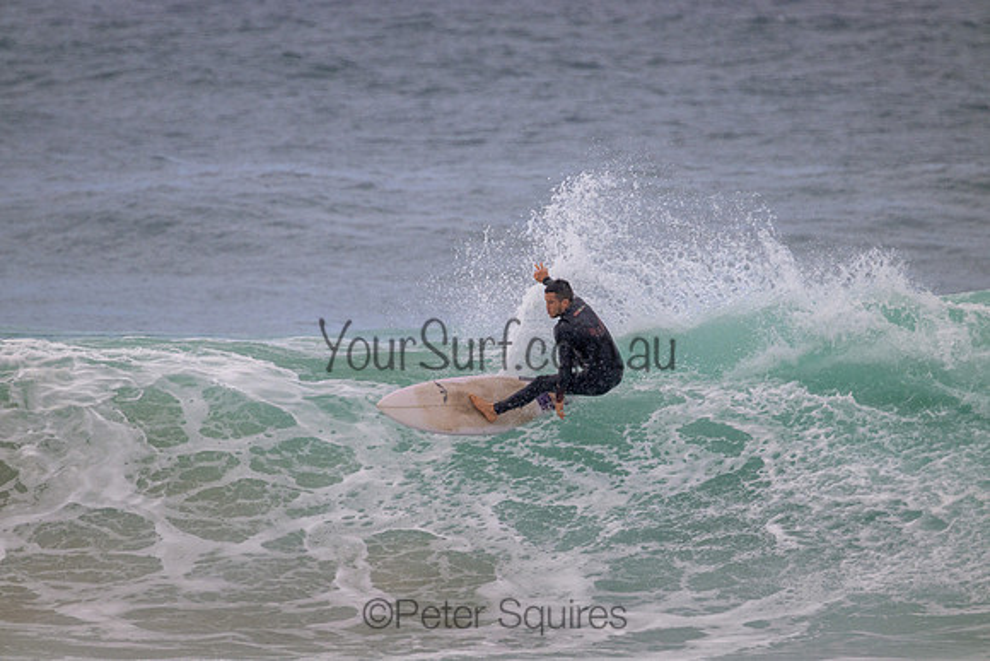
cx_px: 495
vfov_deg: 1.7
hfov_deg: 2.6
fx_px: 22004
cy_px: 330
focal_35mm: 800
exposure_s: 1/2000
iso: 900
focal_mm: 800
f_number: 11
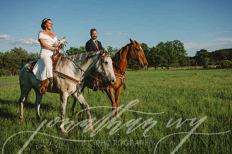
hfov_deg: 58.0
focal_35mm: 32
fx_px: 209
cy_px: 77
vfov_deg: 40.5
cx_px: 121
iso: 80
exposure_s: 1/640
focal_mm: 30
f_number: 4.5
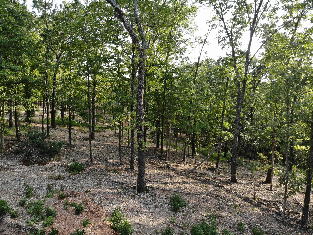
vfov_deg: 56.8
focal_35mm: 24
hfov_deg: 71.6
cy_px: 118
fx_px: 217
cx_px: 156
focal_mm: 4.5
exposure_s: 1/89.5
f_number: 2.8
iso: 100
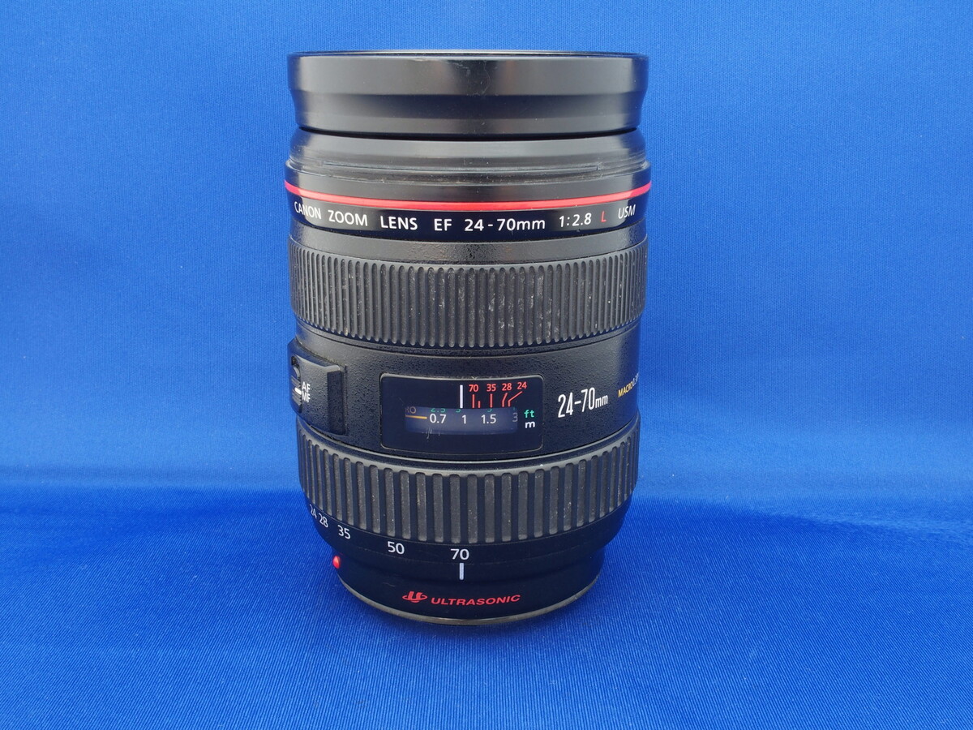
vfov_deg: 37.7
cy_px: 365
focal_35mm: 38
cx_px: 486
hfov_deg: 49.0
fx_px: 1068
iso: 100
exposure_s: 2.5
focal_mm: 8.1
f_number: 8
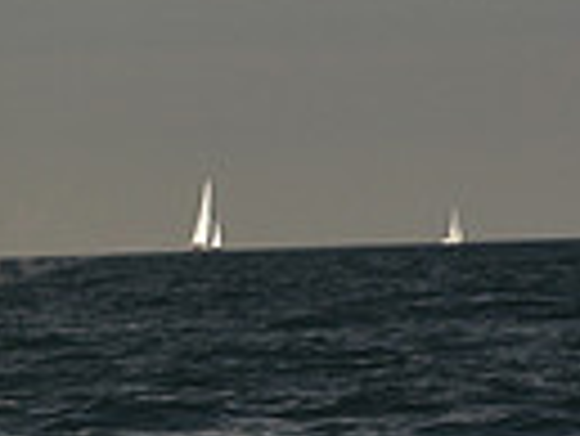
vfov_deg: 2.2
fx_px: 11589
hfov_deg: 2.8
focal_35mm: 691
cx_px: -692
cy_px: 119
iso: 250
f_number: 9
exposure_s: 1/640
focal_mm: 160
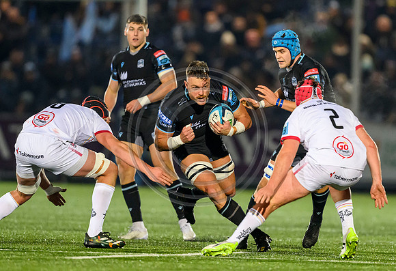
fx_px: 7321
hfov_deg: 3.1
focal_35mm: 660
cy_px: 143
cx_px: 223
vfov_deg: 2.1
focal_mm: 400
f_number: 3.2
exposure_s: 1/1250
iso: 6400
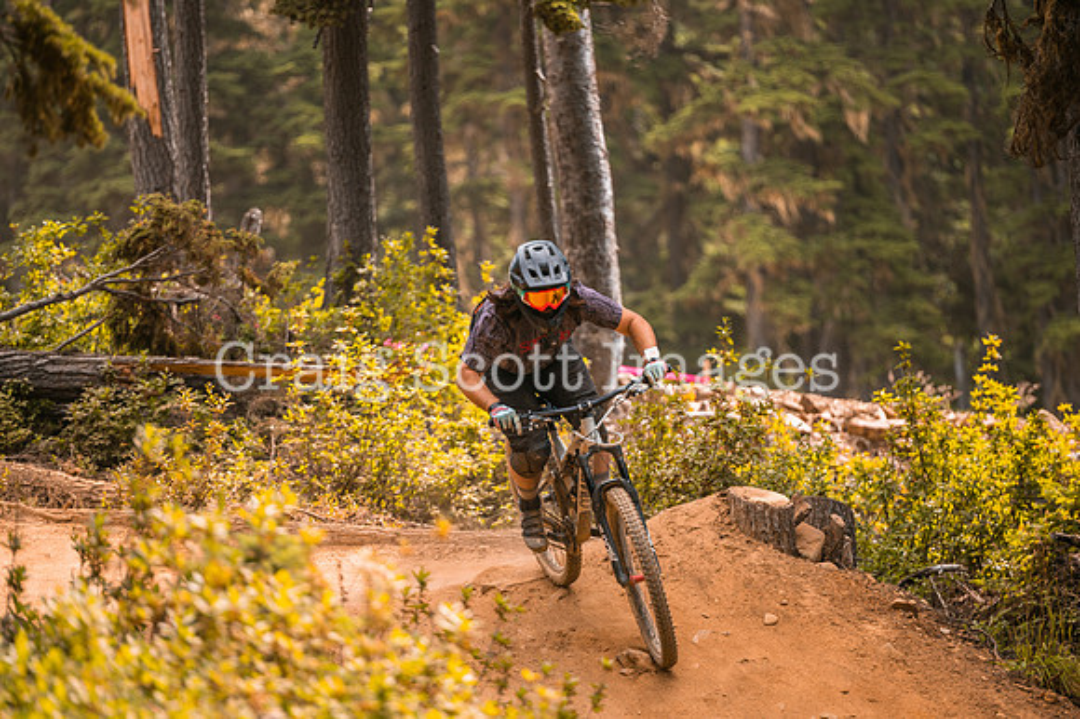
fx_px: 5697
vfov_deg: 7.2
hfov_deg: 10.8
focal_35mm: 190
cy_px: 360
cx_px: 540
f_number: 2.8
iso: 280
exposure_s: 1/1600
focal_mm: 190
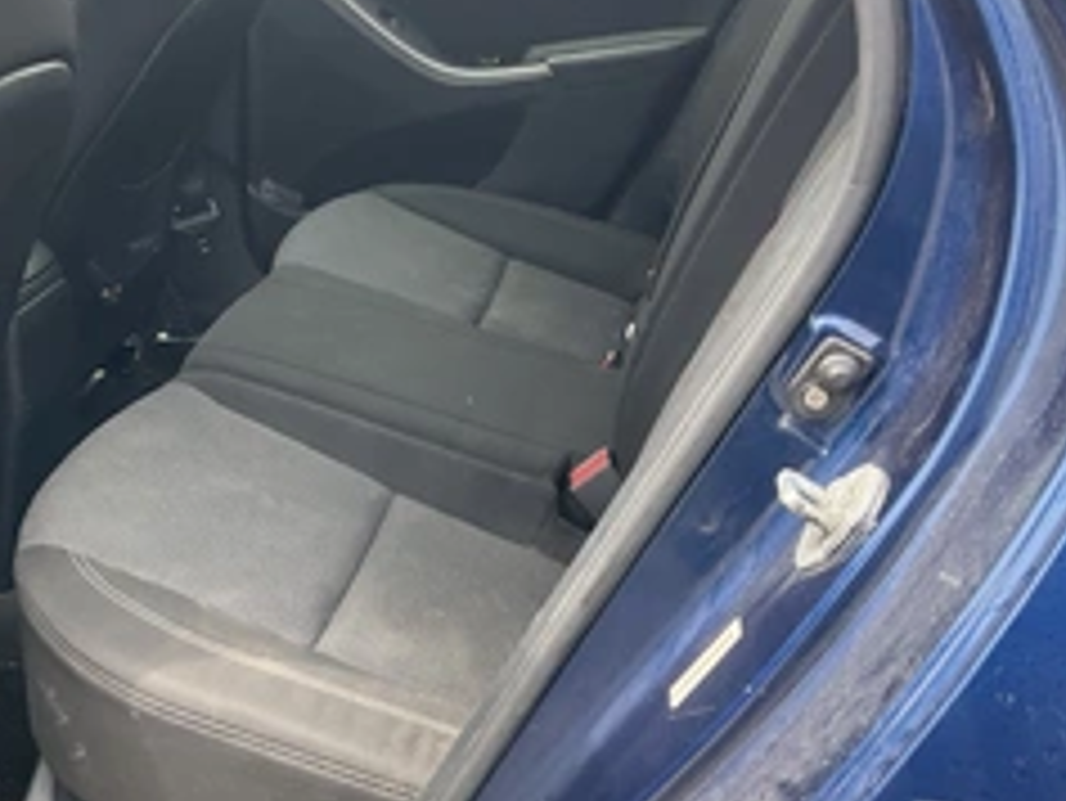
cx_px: 283
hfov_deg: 38.0
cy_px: 333
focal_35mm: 49
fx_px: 1510
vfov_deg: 29.6
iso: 32
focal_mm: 3
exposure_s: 1/165
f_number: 1.8
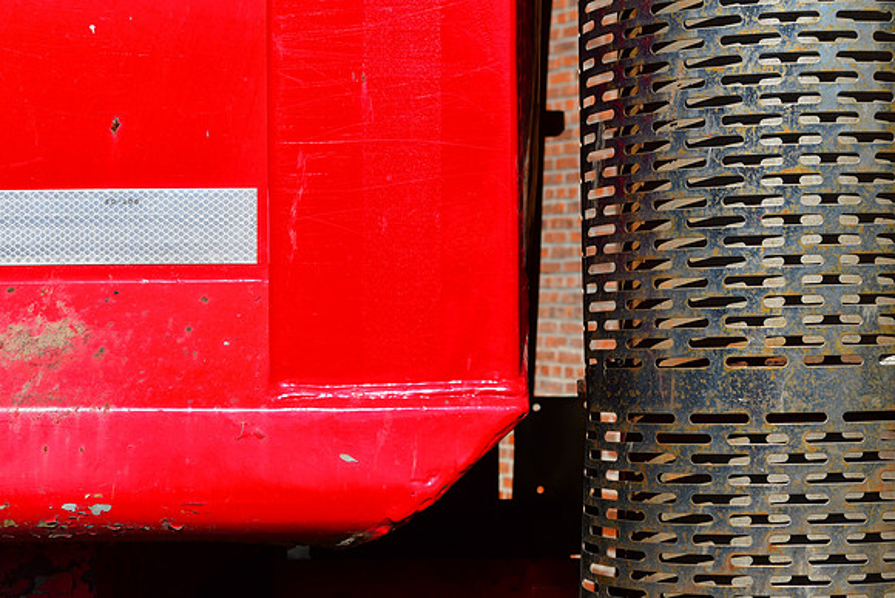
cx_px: 448
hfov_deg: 28.1
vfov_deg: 18.9
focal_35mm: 72
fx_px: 1790
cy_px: 299
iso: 200
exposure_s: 1/500
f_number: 11
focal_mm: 48
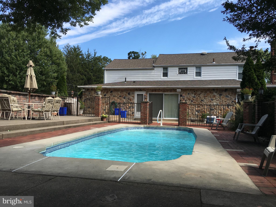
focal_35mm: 29
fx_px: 231
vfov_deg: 48.2
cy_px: 104
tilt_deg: +3.4
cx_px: 138
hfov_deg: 61.7
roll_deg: -1.1
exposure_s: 1/1040
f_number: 2.2
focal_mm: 4.15
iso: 25
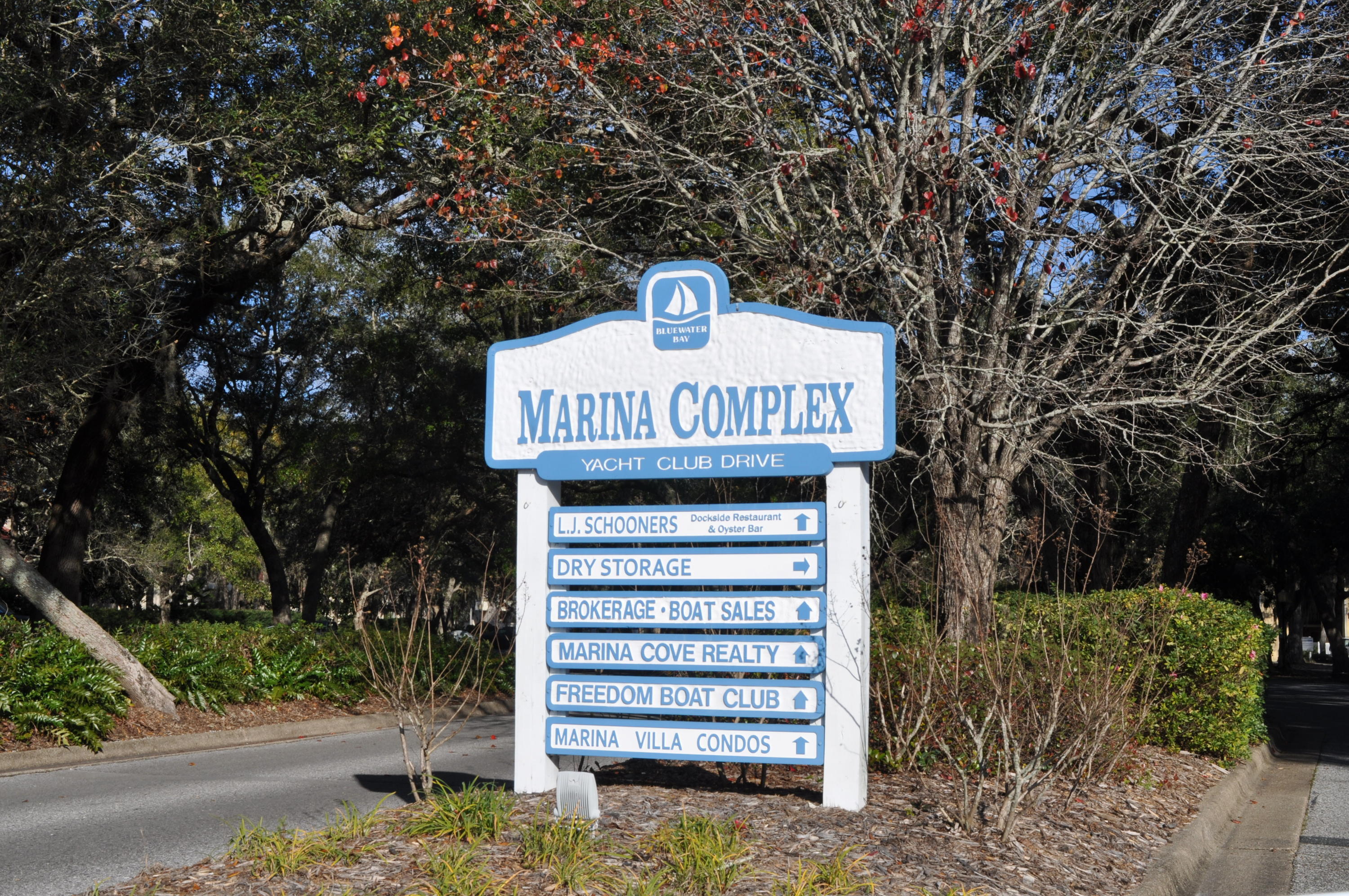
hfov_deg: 45.0
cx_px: 674
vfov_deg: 30.8
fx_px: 1628
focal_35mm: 44
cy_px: 448
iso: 200
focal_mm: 29
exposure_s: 1/200
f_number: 16
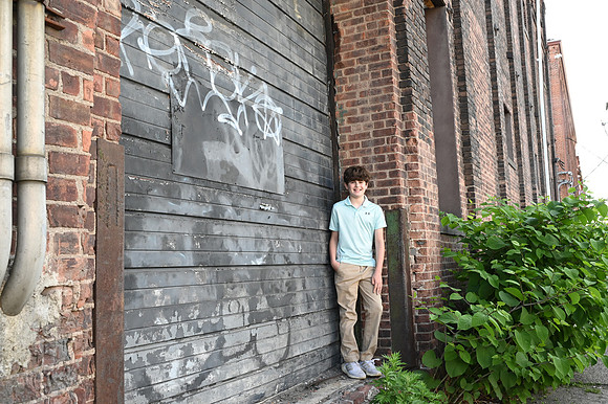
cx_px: 304
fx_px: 591
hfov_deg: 54.5
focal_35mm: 35
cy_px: 202
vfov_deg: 37.8
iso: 640
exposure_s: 1/80
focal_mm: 35
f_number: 10
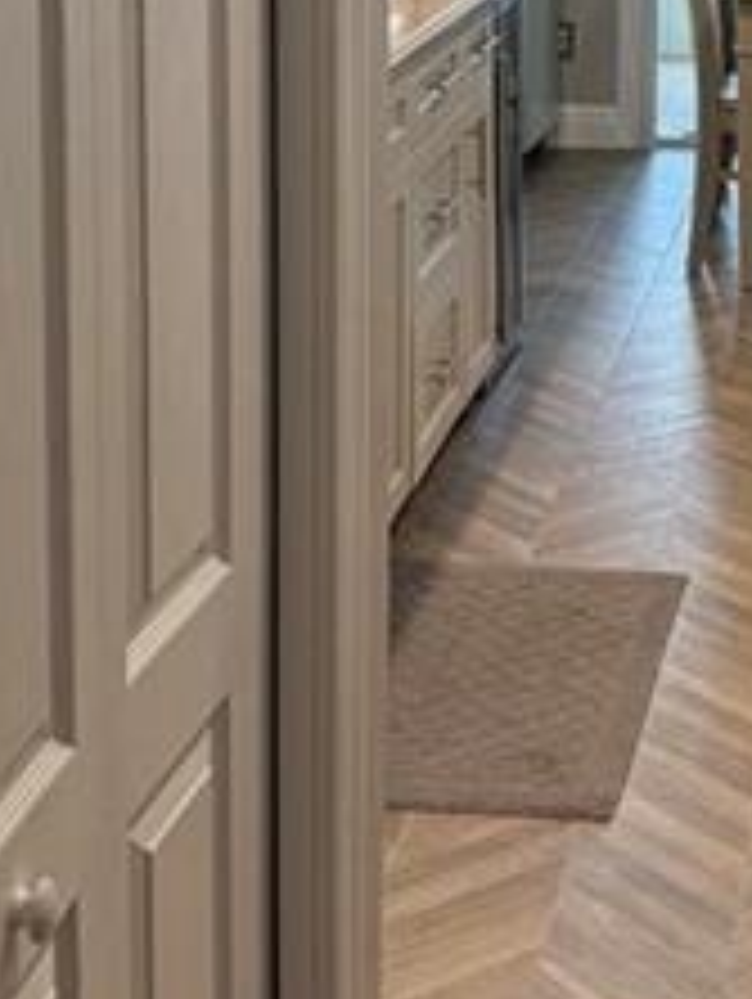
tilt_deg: -5.1
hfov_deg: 17.3
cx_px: 811
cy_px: 45
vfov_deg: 22.8
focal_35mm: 83
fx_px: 2400
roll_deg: -0.9
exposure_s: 1/62
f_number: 1.78
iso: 250
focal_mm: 6.76
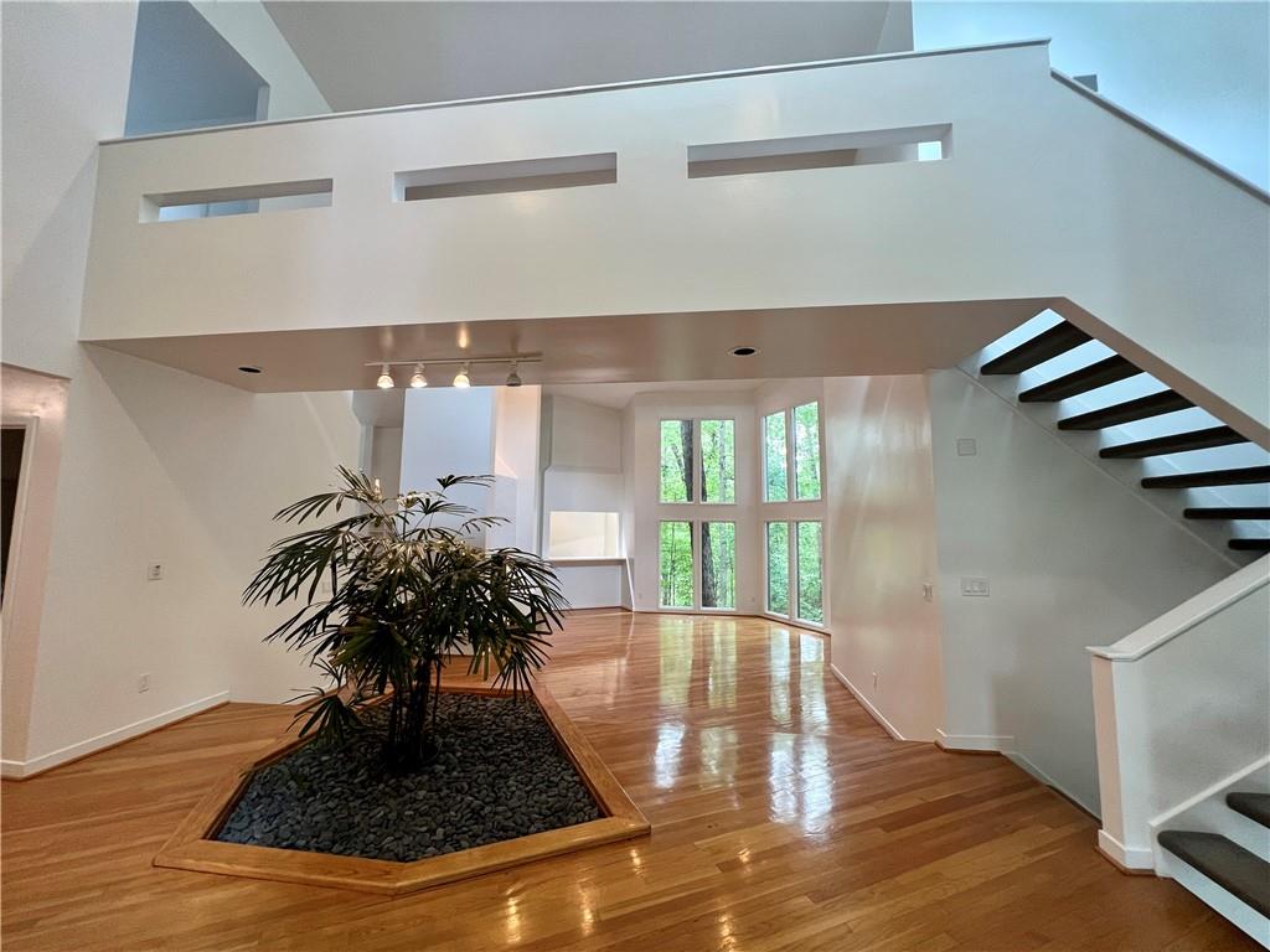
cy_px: 476
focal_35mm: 13
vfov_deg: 89.9
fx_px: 477
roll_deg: -0.9
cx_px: 635
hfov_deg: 106.2
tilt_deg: +5.0
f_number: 1.8
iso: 200
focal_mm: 1.57
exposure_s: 1/60
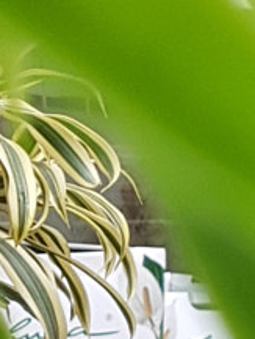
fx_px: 1884
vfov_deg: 10.2
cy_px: 381
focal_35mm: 192
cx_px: 746
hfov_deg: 7.0
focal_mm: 4.2
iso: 50
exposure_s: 1/50
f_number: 1.7
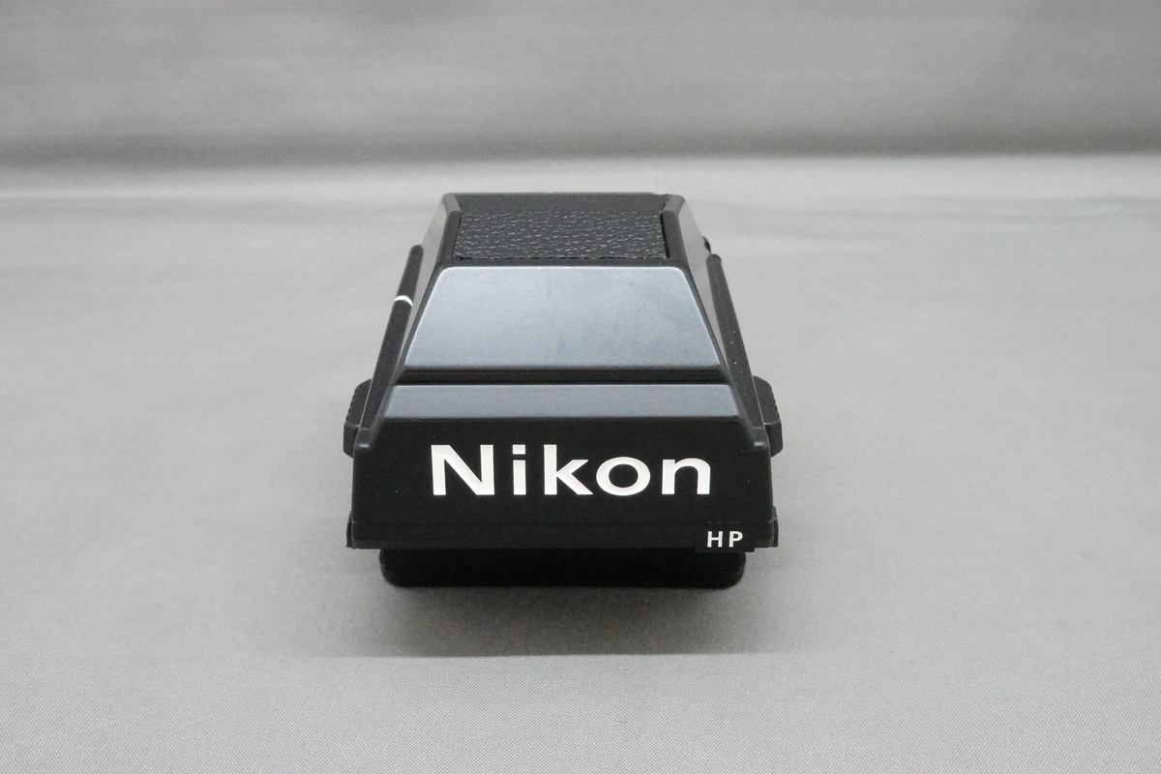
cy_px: 387
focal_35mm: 46
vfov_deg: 29.2
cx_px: 580
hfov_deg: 42.7
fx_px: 1483
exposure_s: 1/40
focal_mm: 17.19
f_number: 11
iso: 6400
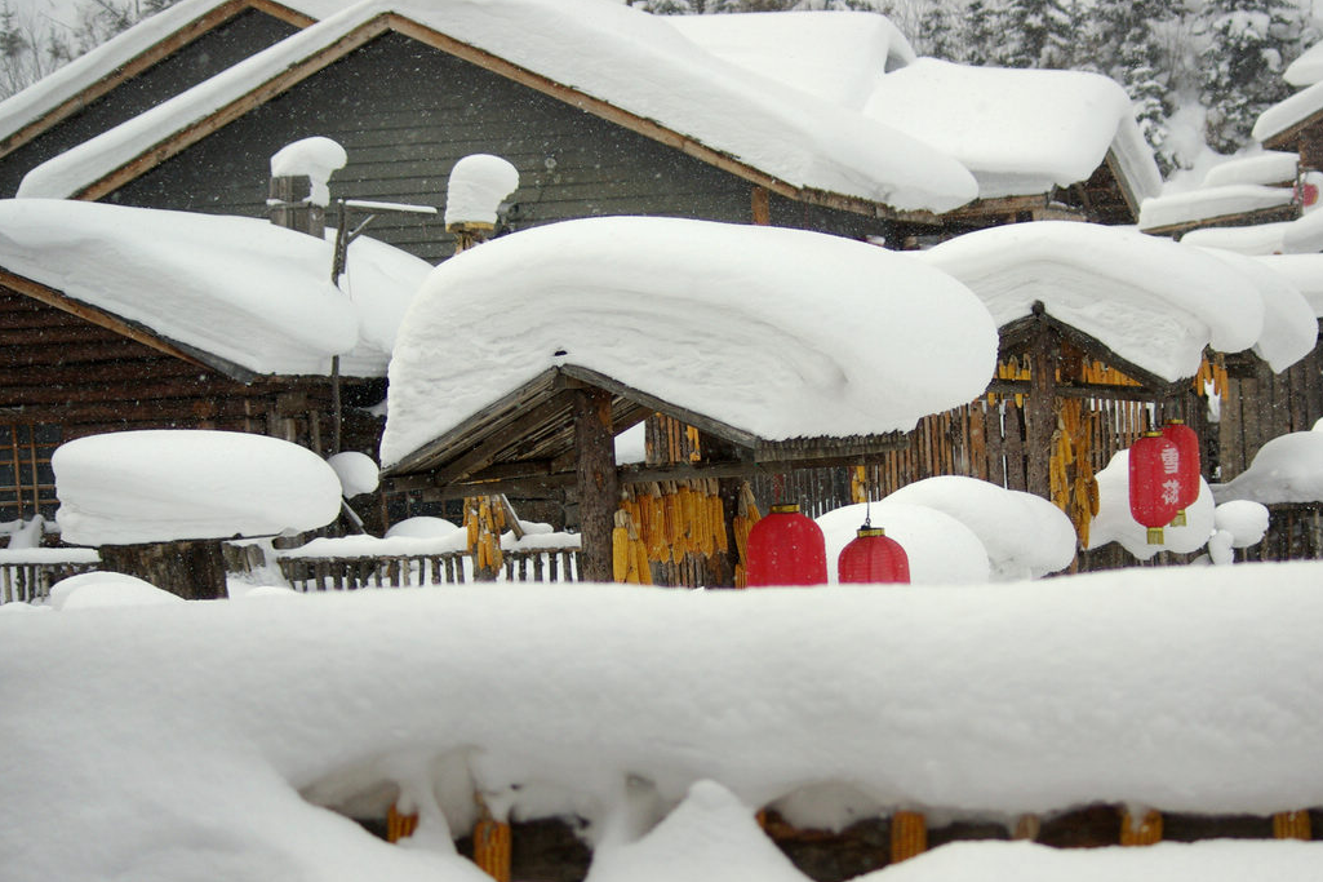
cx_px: 720
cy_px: 492
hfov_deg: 21.1
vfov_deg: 14.2
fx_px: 3549
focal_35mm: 97
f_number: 5
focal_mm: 55
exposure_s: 1/1250
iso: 400
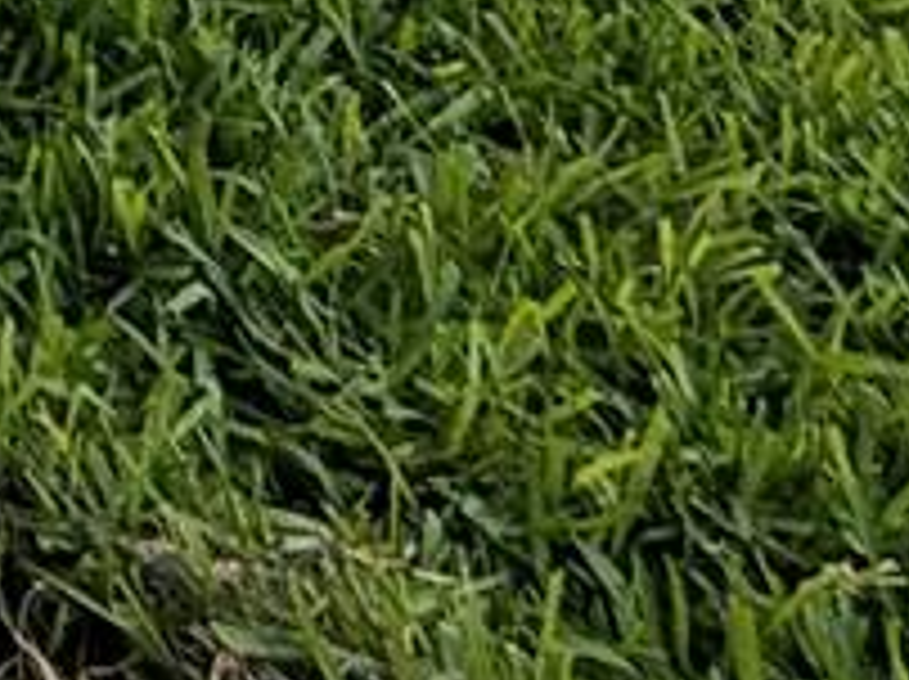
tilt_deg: -5.5
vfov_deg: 8.7
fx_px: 2911
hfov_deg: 12.3
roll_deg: -0.2
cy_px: -1788
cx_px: -1512
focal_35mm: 111
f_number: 2.2
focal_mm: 2.22
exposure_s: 1/171
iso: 40
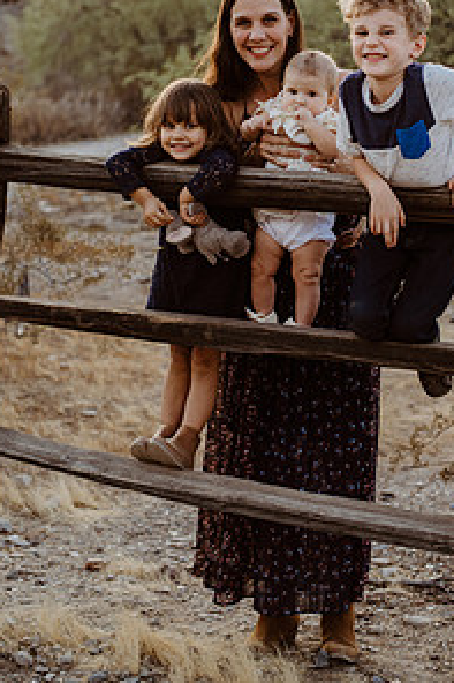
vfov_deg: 26.4
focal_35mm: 76
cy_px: 178
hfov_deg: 17.9
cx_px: 295
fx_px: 1439
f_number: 2.8
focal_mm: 50
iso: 200
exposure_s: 1/400
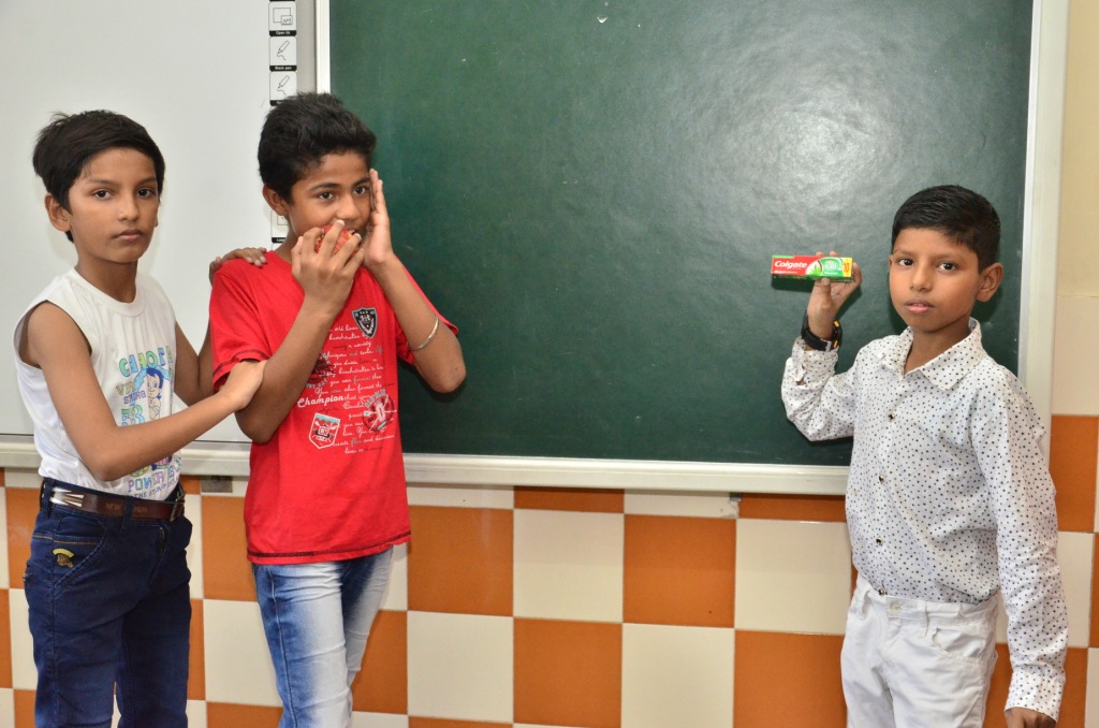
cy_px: 364
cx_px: 550
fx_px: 1462
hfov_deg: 41.2
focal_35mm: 48
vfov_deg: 27.9
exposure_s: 1/100
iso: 2500
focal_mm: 32
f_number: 8
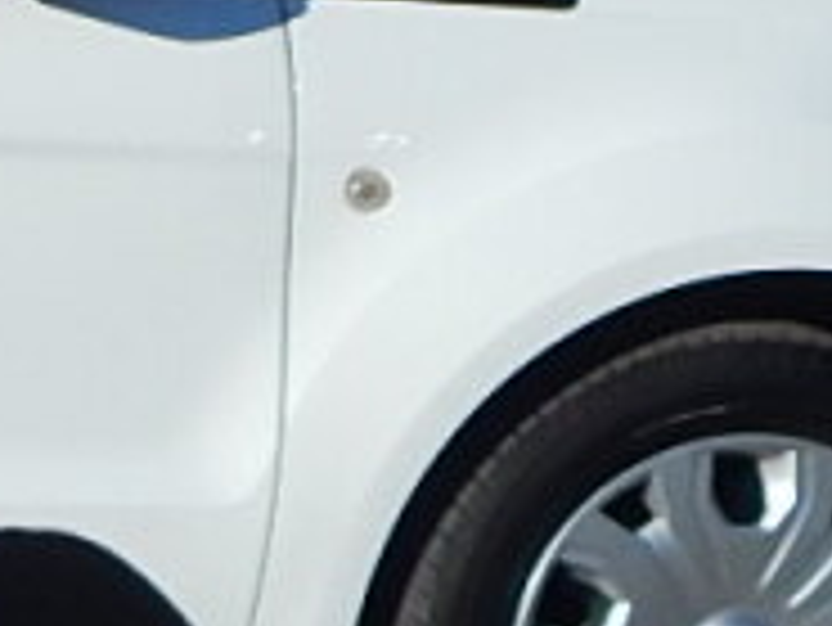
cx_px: -1075
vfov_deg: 9.8
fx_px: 3656
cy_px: 270
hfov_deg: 11.2
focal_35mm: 152
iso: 125
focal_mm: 4
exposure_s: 1/1250
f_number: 6
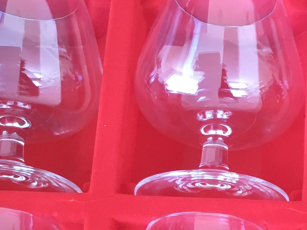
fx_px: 834
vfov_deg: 15.4
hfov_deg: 20.6
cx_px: 255
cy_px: 238
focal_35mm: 94
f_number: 2.4
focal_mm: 3.3
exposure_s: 1/33
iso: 80
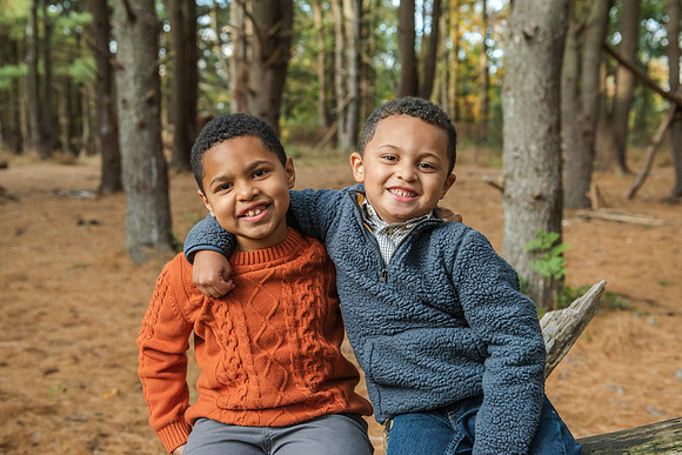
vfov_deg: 27.1
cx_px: 333
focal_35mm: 50
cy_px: 226
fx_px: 944
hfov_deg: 39.7
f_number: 4.5
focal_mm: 48
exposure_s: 1/800
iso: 2500
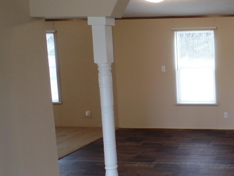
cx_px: 244
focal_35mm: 51
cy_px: 91
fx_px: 345
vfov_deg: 28.6
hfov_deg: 33.6
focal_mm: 4.1
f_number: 2.8
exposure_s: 1/30
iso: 200
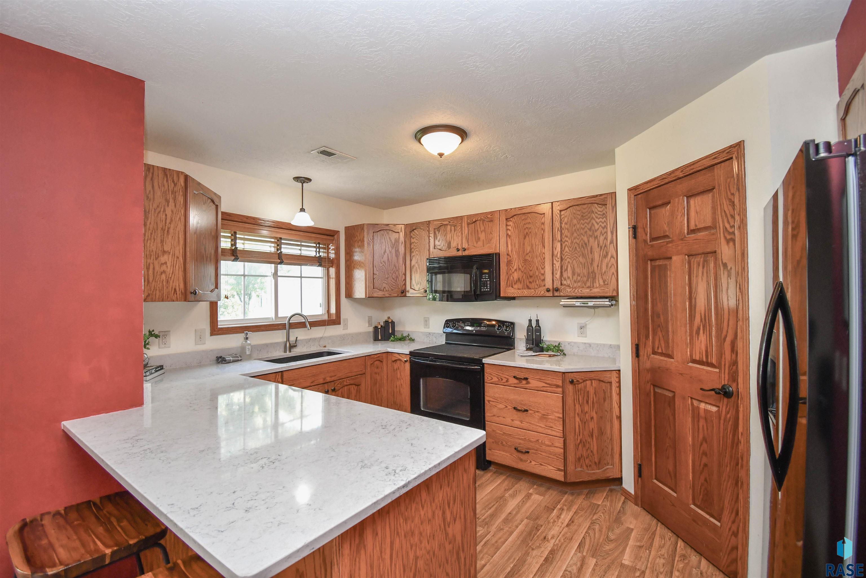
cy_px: 289
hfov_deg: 100.4
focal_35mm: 15
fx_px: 361
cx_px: 433
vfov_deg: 77.3
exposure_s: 1/100
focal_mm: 10
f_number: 5
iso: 1000
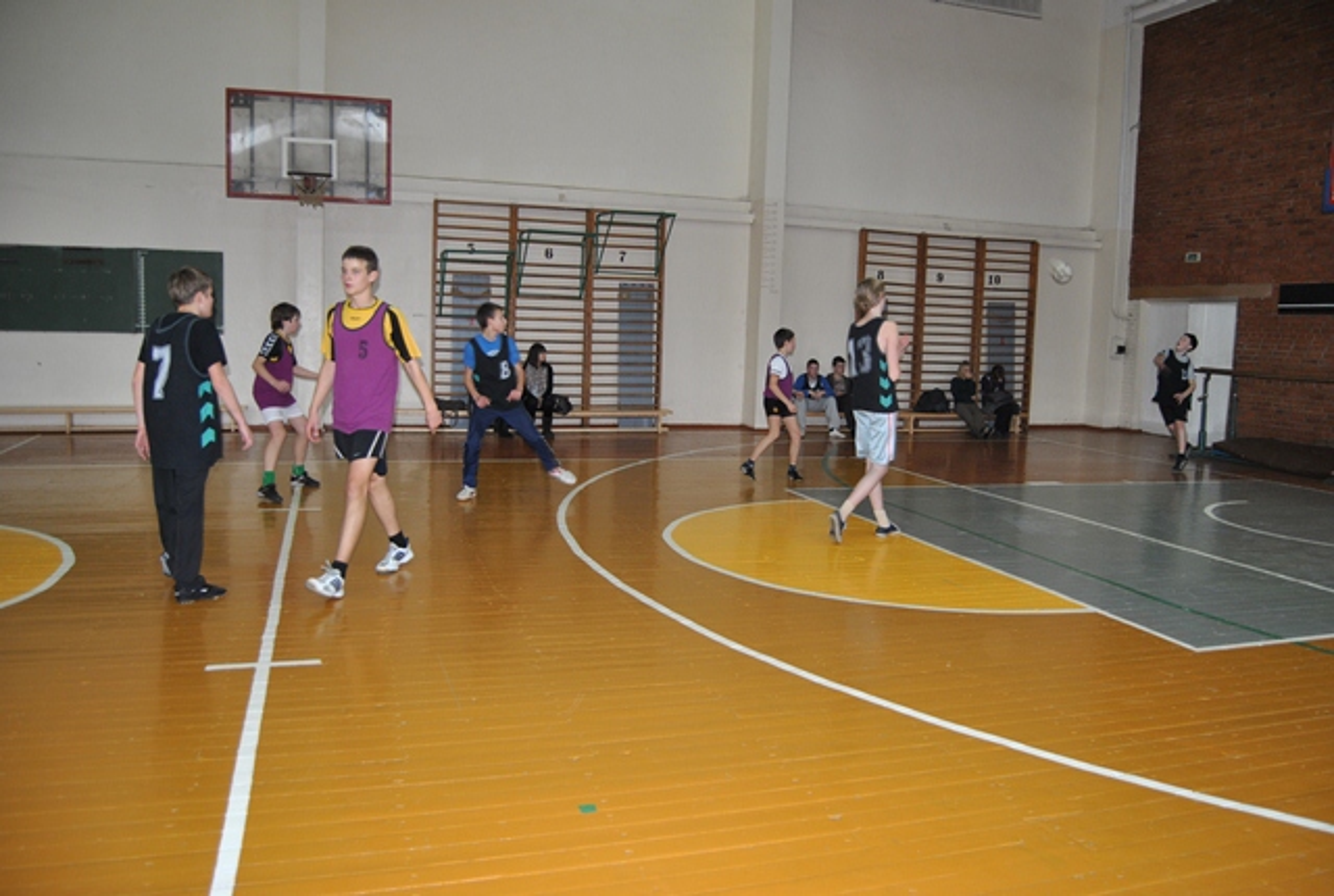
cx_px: 667
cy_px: 448
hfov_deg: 67.3
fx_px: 1003
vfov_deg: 48.2
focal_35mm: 27
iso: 200
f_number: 3.5
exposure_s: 1/60
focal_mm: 18
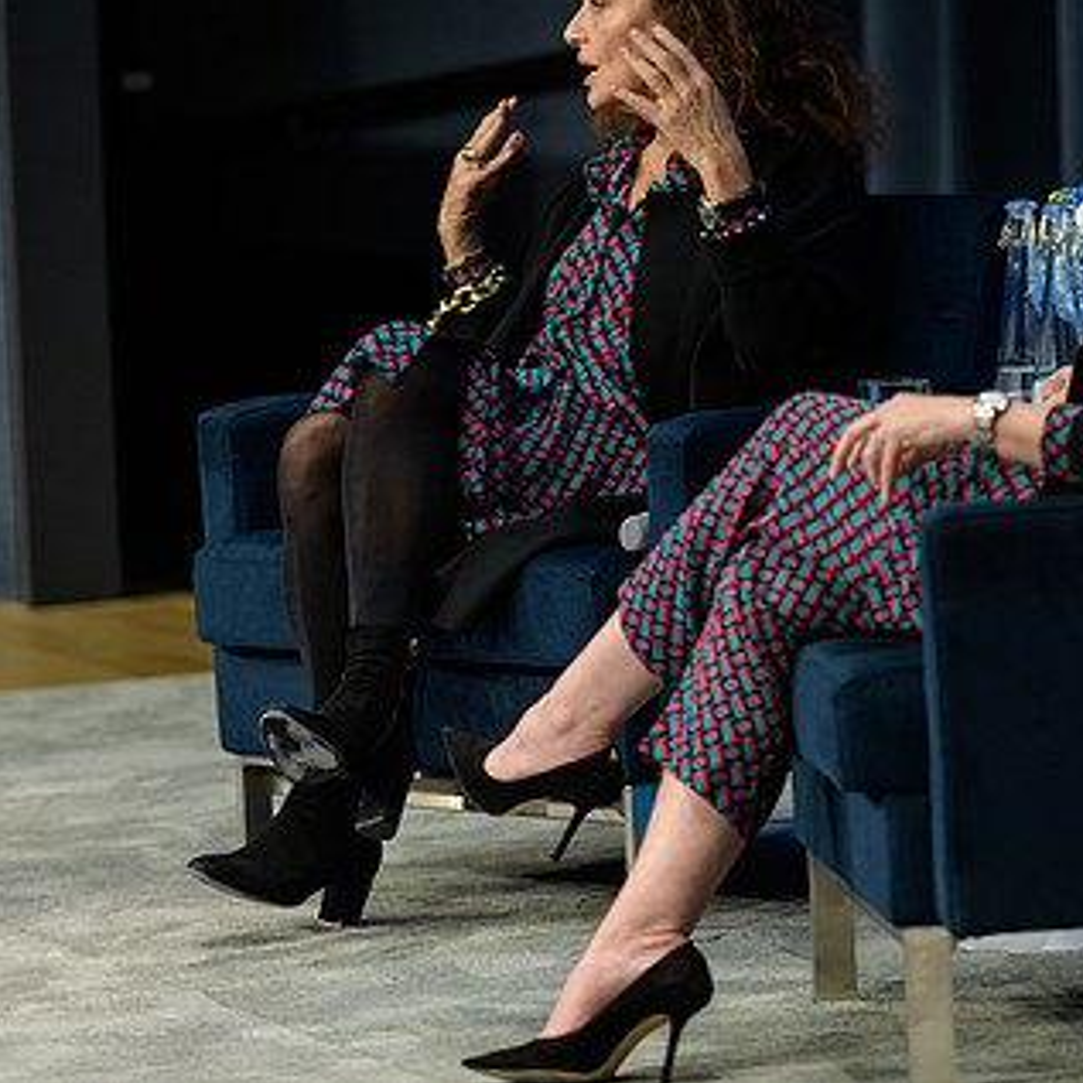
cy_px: 429
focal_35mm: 218
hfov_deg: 8.0
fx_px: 7716
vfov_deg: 8.0
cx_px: 765
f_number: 3.2
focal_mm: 140
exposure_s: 1/125
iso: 1600
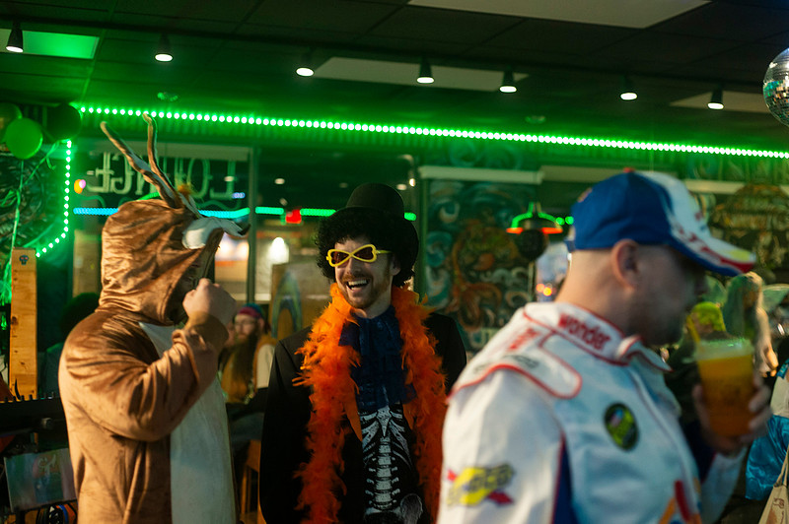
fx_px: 1095
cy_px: 262
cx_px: 394
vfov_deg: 26.9
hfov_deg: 39.6
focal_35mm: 50
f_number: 2.8
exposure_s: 1/80
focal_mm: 50
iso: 3200
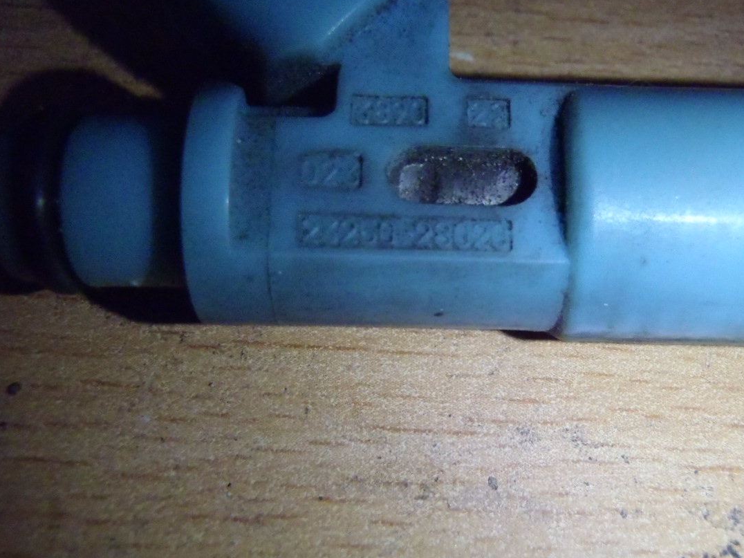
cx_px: 440
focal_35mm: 44
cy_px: 282
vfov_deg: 32.9
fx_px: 946
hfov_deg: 42.8
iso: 800
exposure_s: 1/80
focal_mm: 6.64
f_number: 4.7
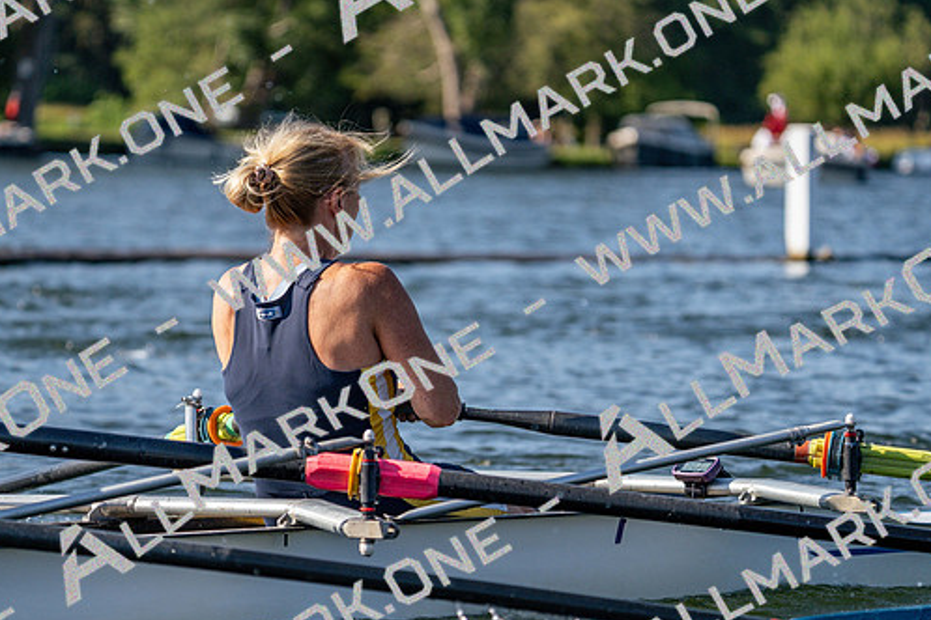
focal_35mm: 233
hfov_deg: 8.8
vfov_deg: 5.9
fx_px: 6025
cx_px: 439
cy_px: 317
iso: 250
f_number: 5.6
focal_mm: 200
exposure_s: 1/1600
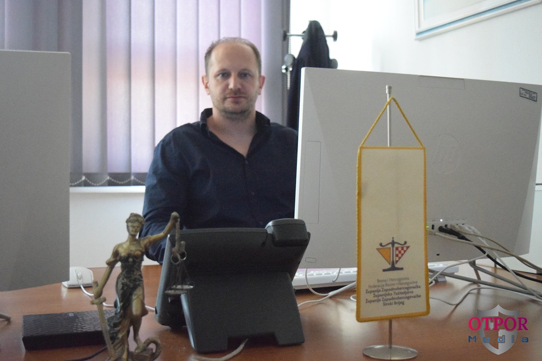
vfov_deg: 30.8
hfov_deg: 45.0
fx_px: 655
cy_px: 180
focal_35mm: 44
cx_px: 271
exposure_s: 1/250
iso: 12800
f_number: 4.2
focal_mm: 29
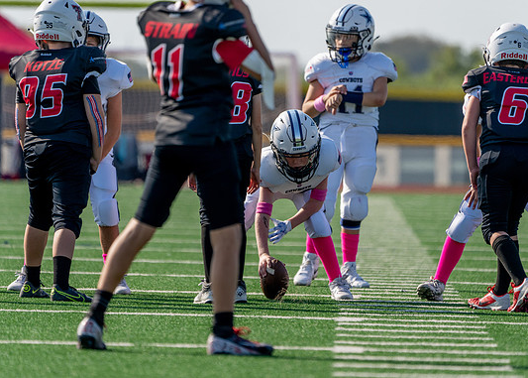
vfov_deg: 3.2
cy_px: 174
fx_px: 6840
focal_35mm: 456
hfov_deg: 4.4
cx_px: 286
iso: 250
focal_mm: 400
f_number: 5.6
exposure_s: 1/1250
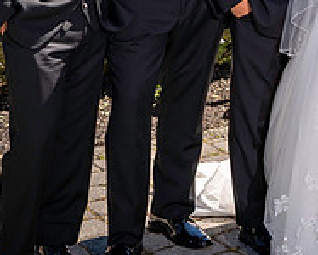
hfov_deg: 17.1
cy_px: -120
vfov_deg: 14.0
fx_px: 980
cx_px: 433
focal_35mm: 104
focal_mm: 24
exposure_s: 1/1600
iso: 100
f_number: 3.2
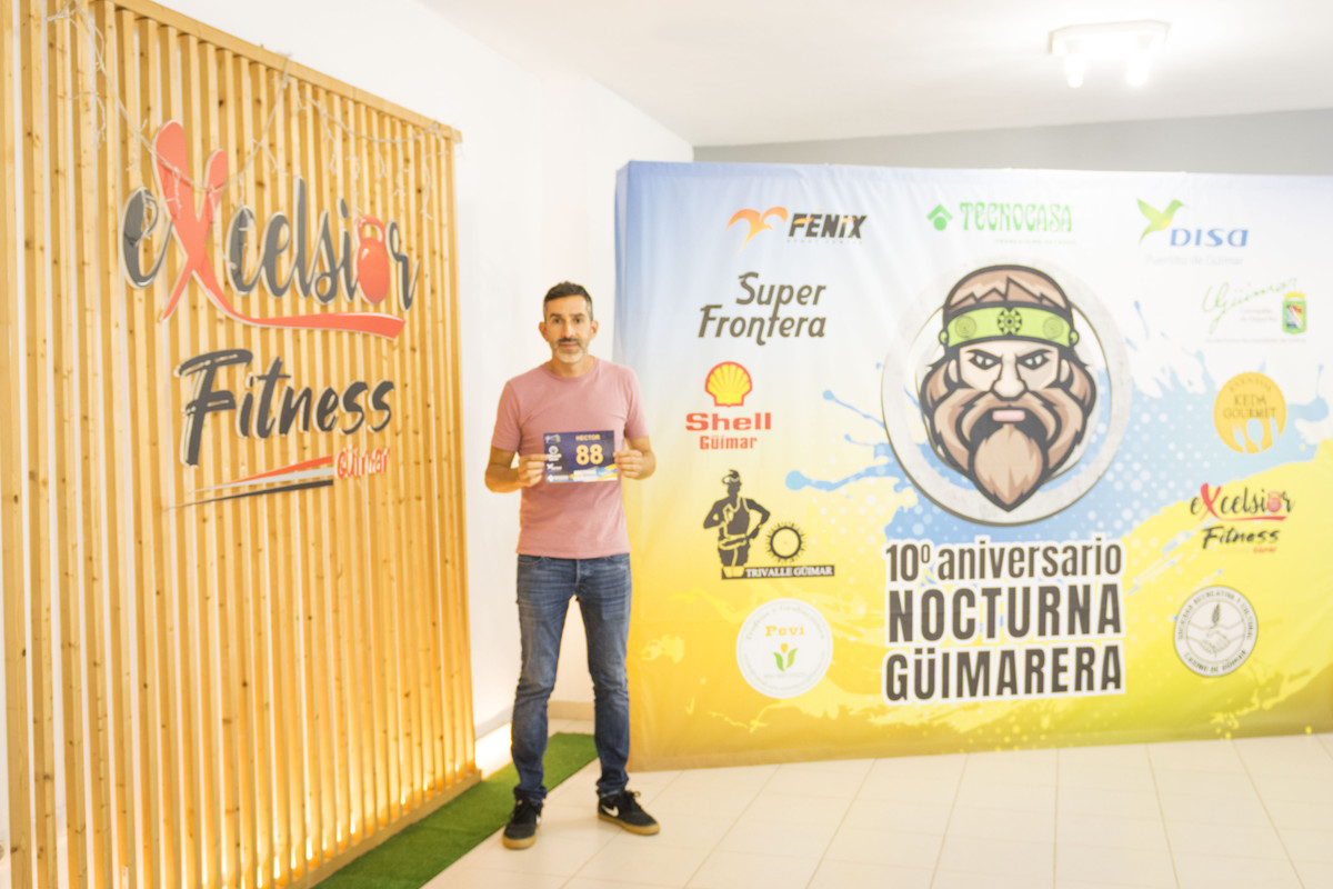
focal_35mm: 36
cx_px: 666
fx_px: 1333
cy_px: 444
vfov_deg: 36.9
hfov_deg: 53.1
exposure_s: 1/40
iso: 400
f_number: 2.8
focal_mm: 24
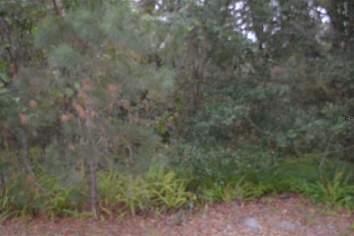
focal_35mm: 42
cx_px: 177
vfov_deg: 31.9
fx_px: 413
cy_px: 118
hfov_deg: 46.4
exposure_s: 1/60
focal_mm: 28
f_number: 4.5
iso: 560
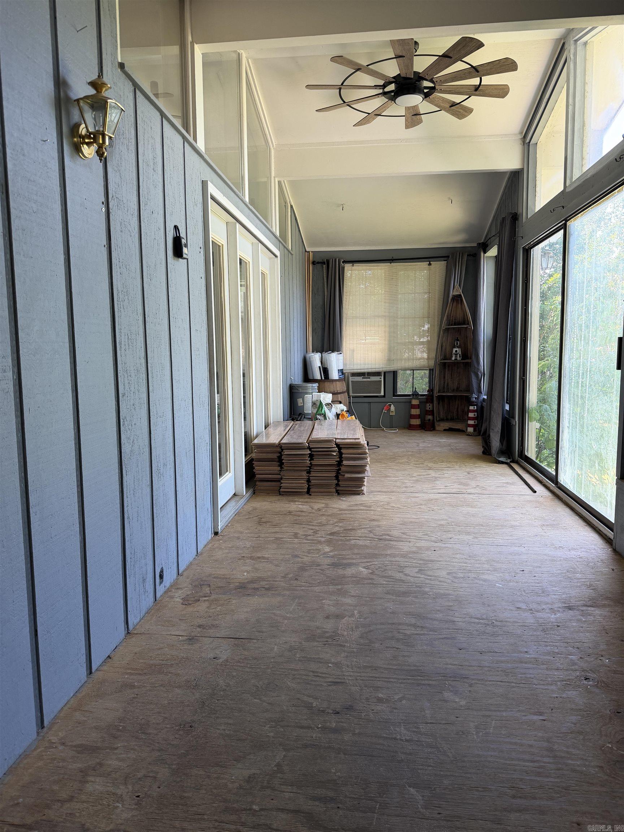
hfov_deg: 56.8
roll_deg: +1.0
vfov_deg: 71.6
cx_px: 312
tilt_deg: -6.5
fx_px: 577
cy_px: 416
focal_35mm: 24
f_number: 1.78
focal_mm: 6.76
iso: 125
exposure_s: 1/121
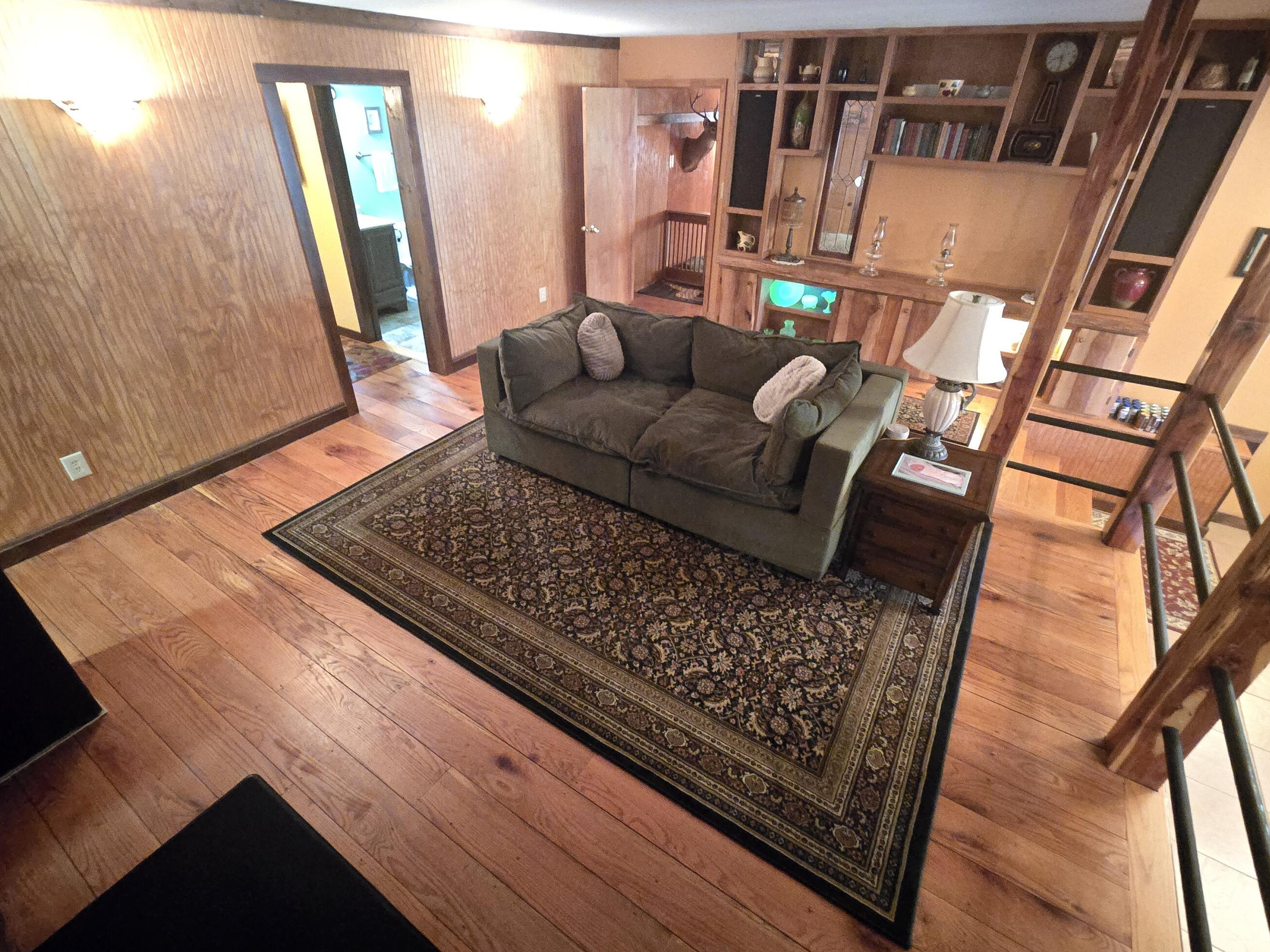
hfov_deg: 98.2
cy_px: 465
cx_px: 618
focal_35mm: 15
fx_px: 550
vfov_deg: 81.7
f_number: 2.2
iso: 4000
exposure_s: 1/17.2
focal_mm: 2.2
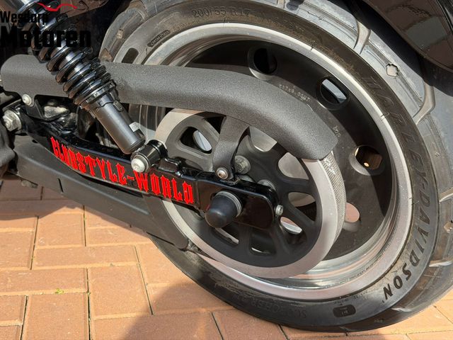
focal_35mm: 48
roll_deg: -4.2
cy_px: 170
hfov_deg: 39.7
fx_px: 628
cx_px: 226
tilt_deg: -12.6
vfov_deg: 30.3
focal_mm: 6.76
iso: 80
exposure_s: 1/975
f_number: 1.78
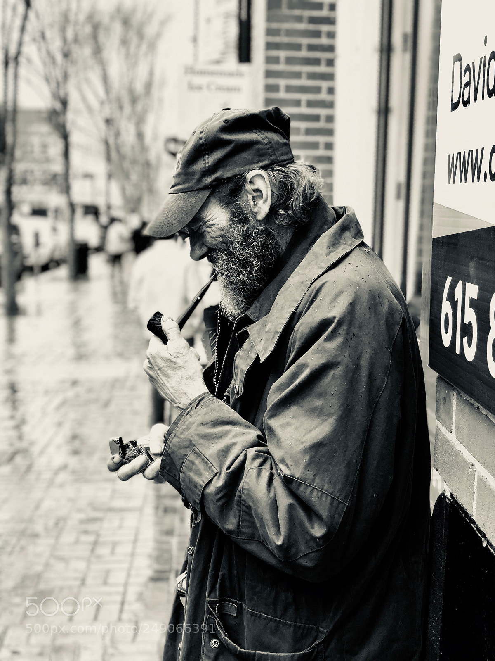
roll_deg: -1.0
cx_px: 248
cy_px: 330
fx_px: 991
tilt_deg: -6.1
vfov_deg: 36.8
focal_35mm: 52
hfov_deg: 28.0
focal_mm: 6
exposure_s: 1/60
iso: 32
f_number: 2.4
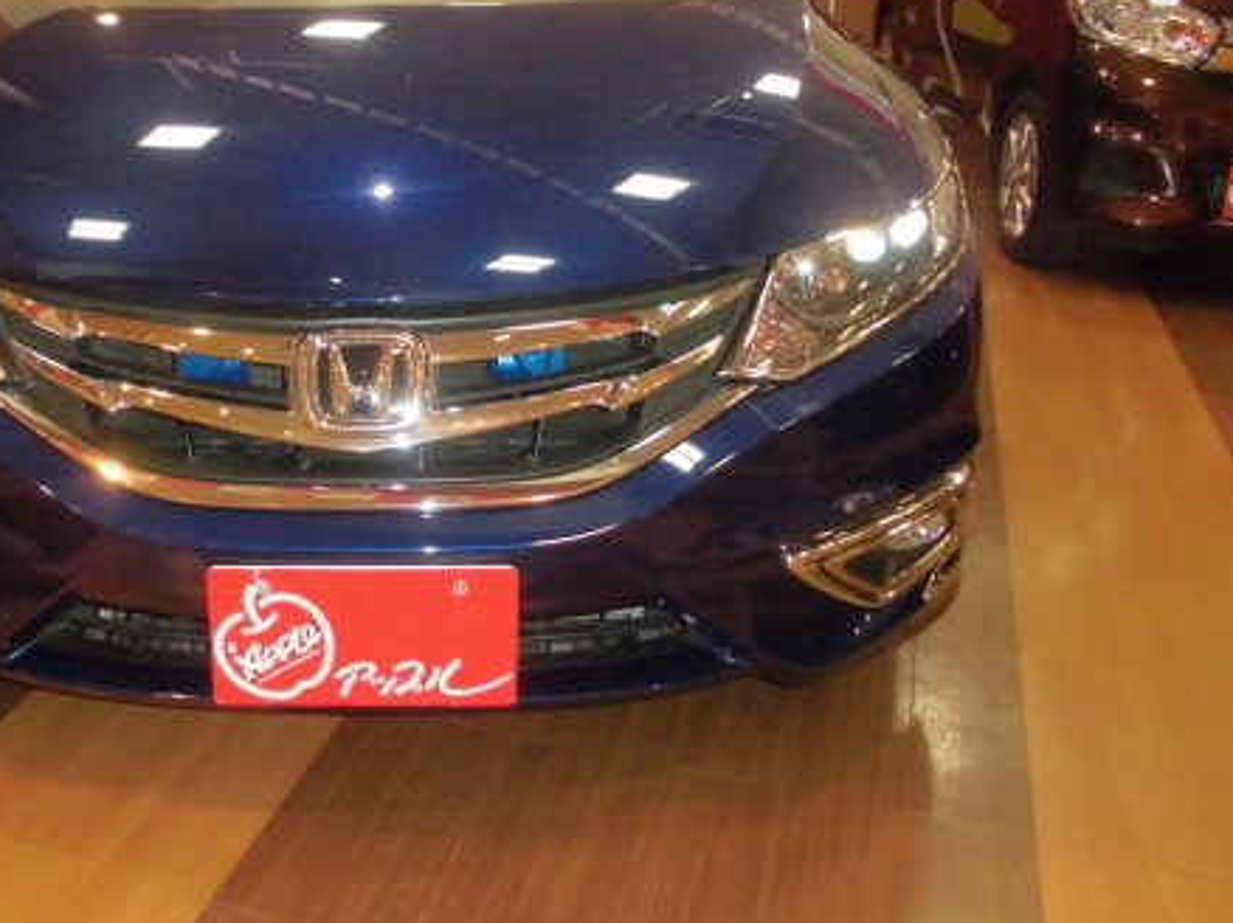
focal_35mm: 38
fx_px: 1353
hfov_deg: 47.9
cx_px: 374
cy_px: 298
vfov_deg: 37.2
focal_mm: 4.6
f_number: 3.5
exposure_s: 1/60
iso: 400
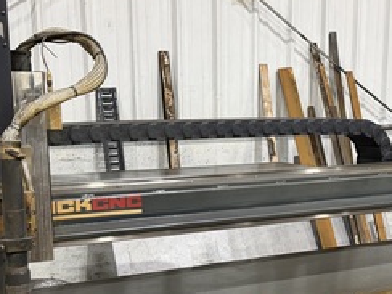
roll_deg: +1.1
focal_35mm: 59
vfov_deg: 24.6
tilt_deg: -10.2
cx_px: 241
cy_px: 215
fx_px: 668
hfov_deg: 32.6
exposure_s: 1/60
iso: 320
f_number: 1.78
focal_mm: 6.76
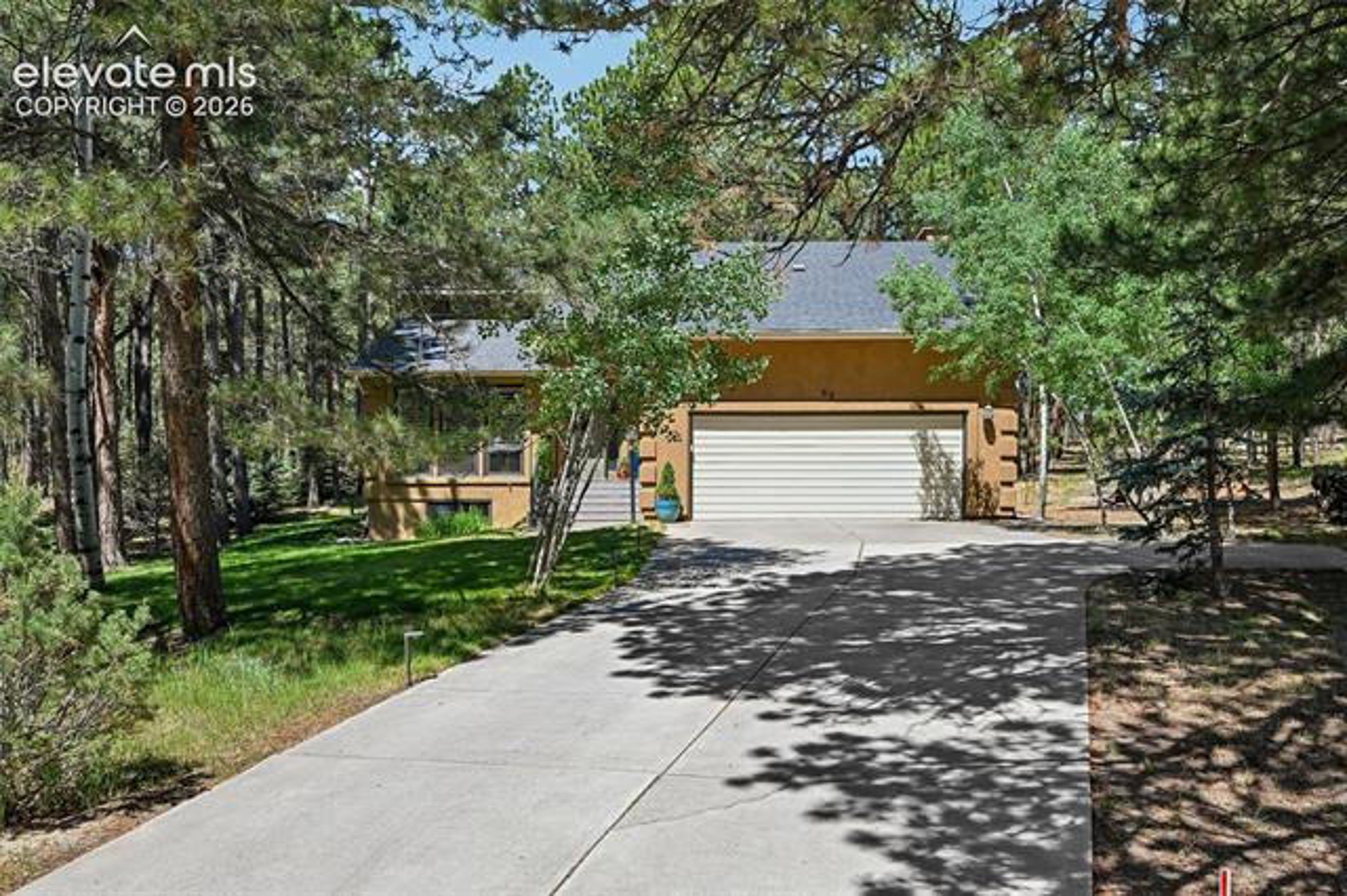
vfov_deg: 43.6
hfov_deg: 62.0
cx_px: 674
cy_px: 448
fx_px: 1122
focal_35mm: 30
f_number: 10
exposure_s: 1/60
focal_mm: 30
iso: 64
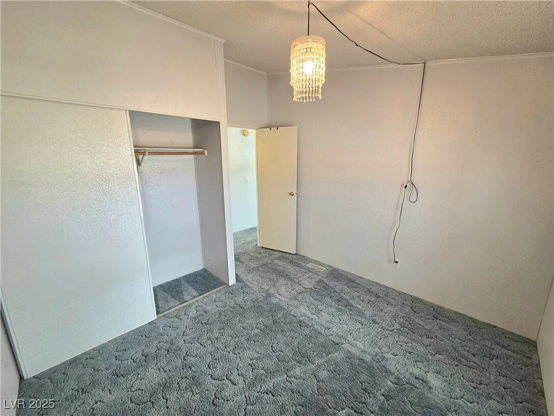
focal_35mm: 13
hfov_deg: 106.2
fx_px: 208
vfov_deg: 89.9
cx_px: 277
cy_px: 208
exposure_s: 1/60.2
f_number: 2.2
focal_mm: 2.2
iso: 160
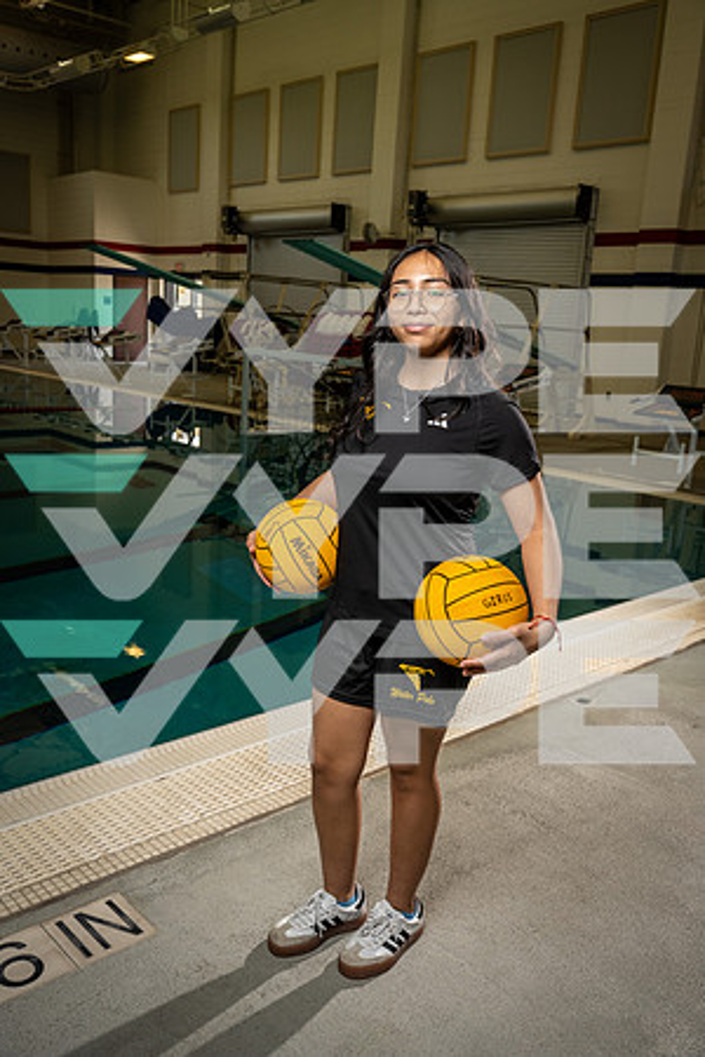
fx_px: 940
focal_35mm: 32
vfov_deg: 58.7
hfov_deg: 41.1
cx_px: 352
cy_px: 528
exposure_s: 1/250
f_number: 5.6
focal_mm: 32
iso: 640
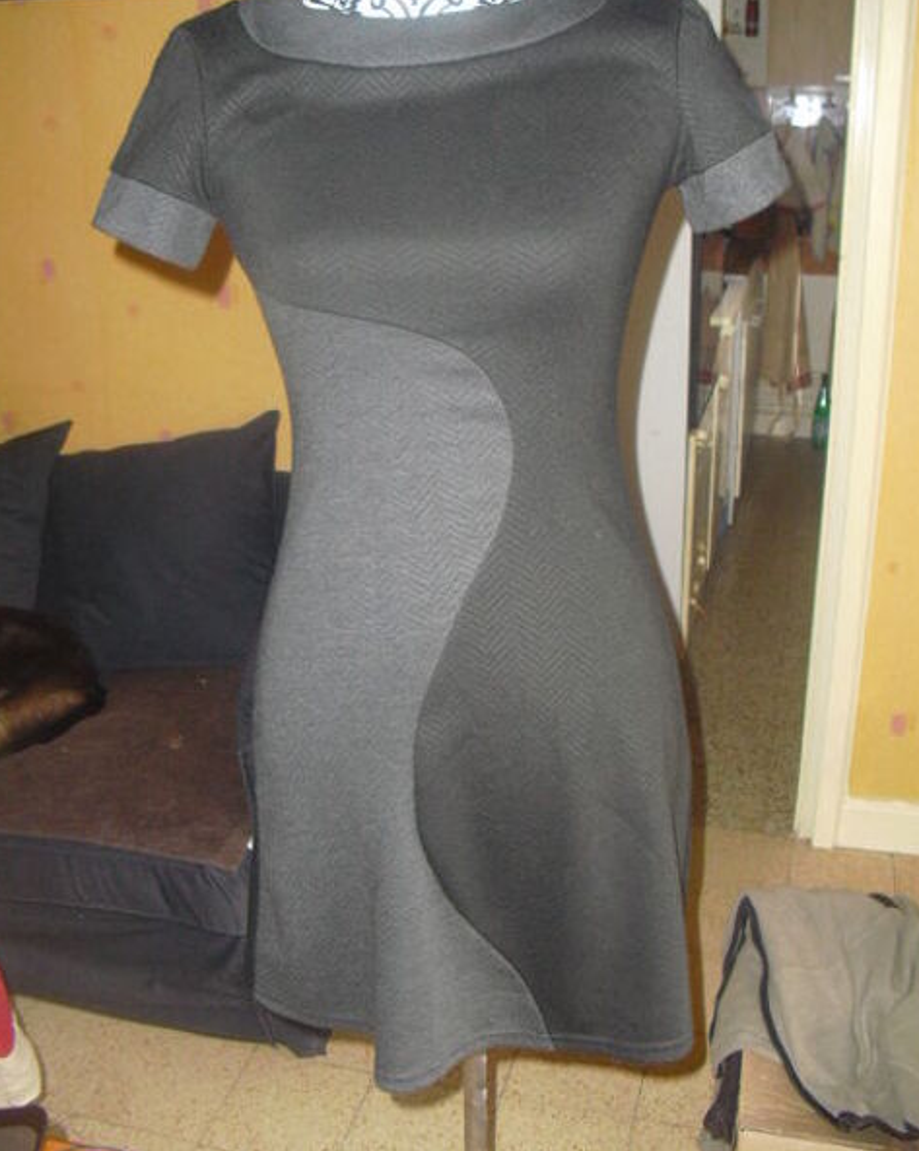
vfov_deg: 47.9
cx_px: 459
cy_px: 535
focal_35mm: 38
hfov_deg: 39.1
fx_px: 1293
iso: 400
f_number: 3.1
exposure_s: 1/60
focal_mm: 6.3
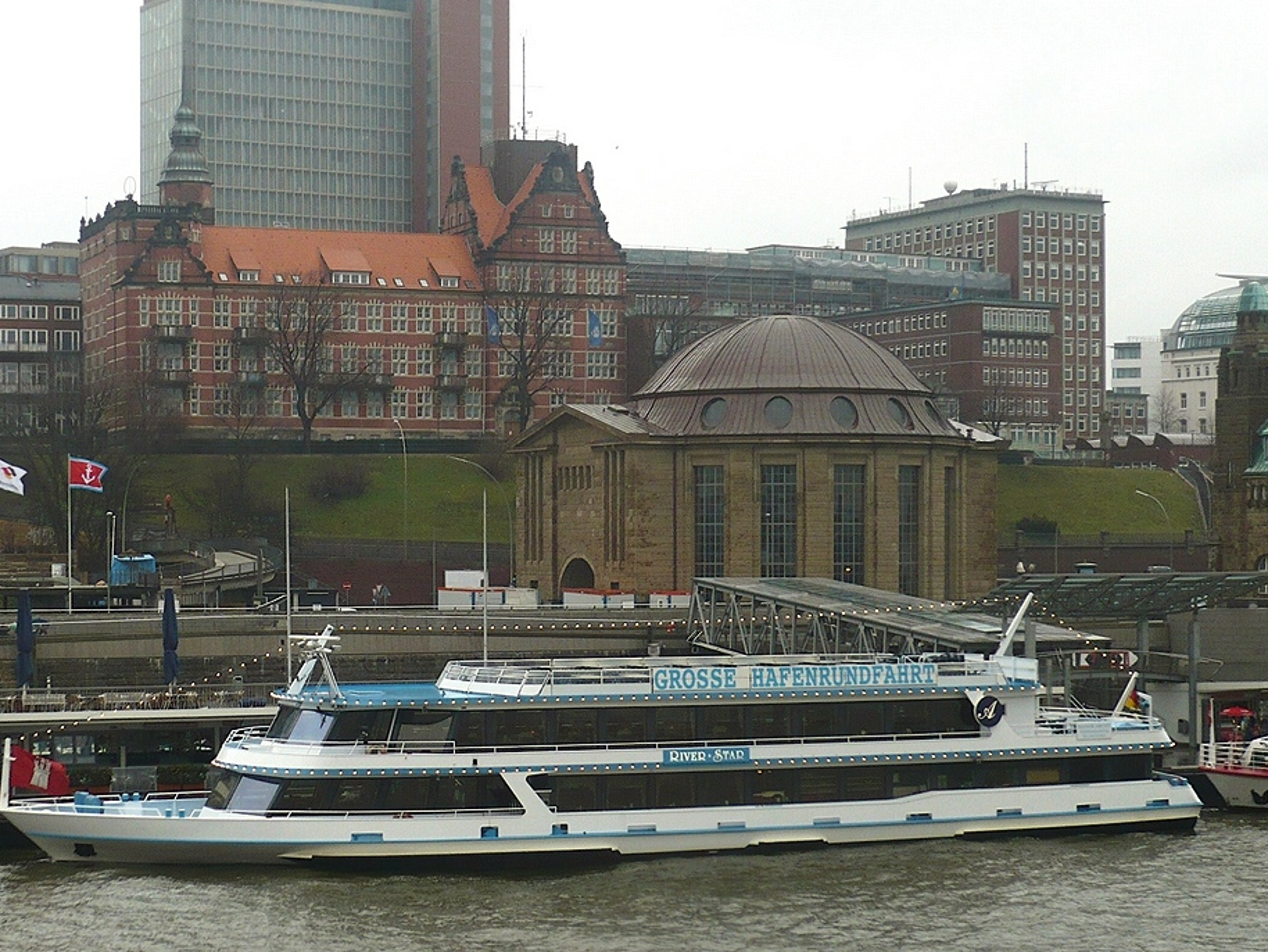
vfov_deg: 26.1
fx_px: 2052
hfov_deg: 34.3
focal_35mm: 56
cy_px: 484
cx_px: 619
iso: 100
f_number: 3.4
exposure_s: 1/200
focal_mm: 8.3
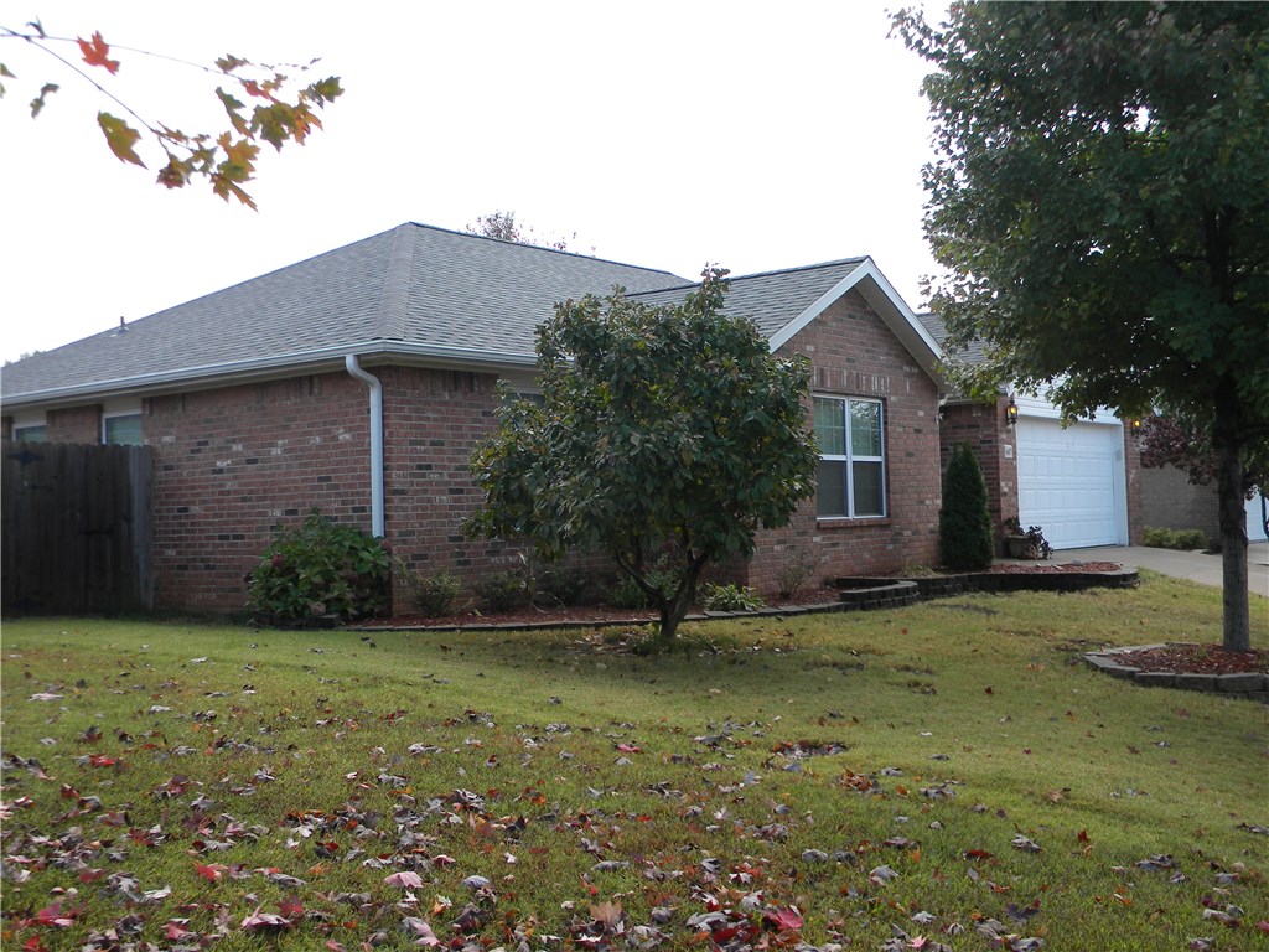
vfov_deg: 39.7
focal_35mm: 36
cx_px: 634
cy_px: 476
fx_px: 1320
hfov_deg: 51.4
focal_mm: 6.4
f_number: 3.7
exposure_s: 1/176
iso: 80
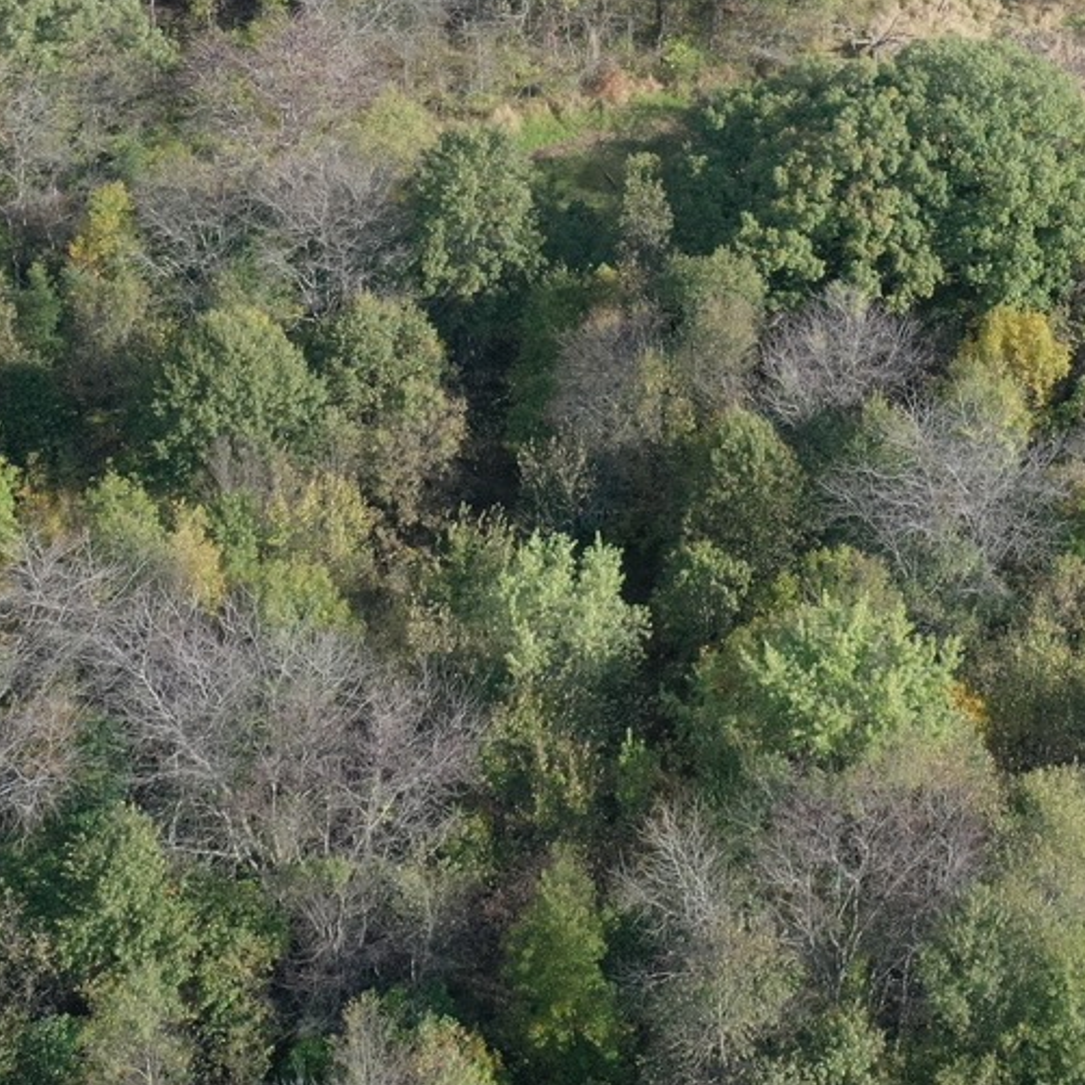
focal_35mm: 77
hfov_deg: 22.2
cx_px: 877
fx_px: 2731
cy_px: -50
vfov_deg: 21.5
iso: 800
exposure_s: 1/240
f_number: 4.5
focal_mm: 10.26
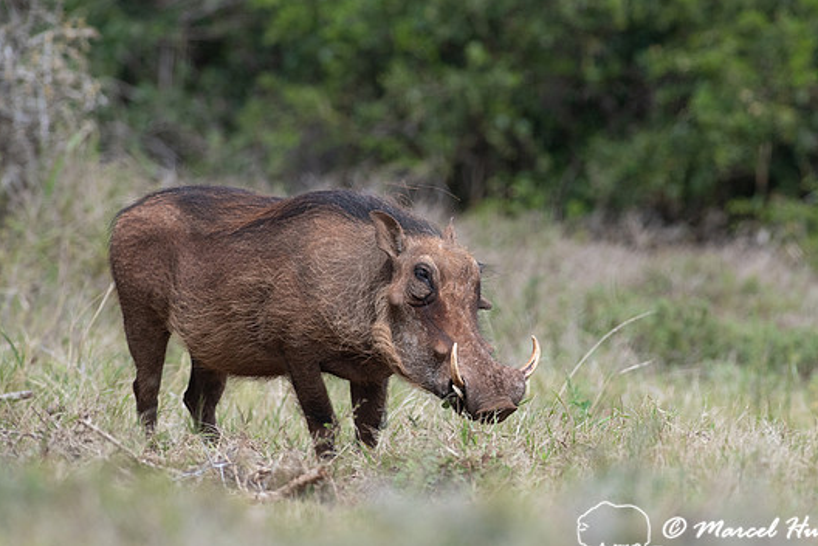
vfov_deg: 1.9
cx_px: 478
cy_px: 235
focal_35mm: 713
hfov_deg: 2.9
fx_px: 16200
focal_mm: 600
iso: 800
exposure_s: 1/1600
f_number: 9
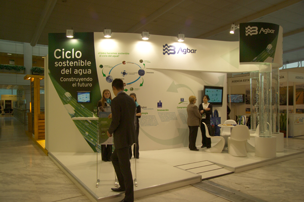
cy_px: 101
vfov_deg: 45.0
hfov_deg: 63.7
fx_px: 245
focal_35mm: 29
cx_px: 152
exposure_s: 1/20
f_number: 6.7
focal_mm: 29
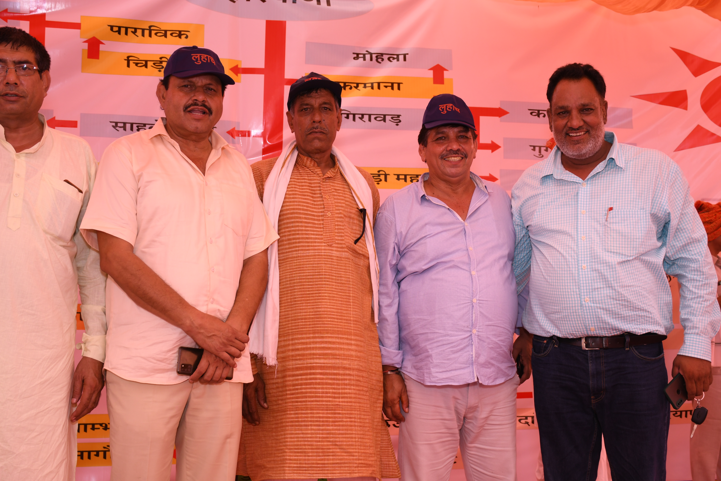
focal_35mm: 48
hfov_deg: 41.1
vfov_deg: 28.1
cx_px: 360
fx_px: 961
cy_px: 240
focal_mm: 32
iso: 320
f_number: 5
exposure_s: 1/125
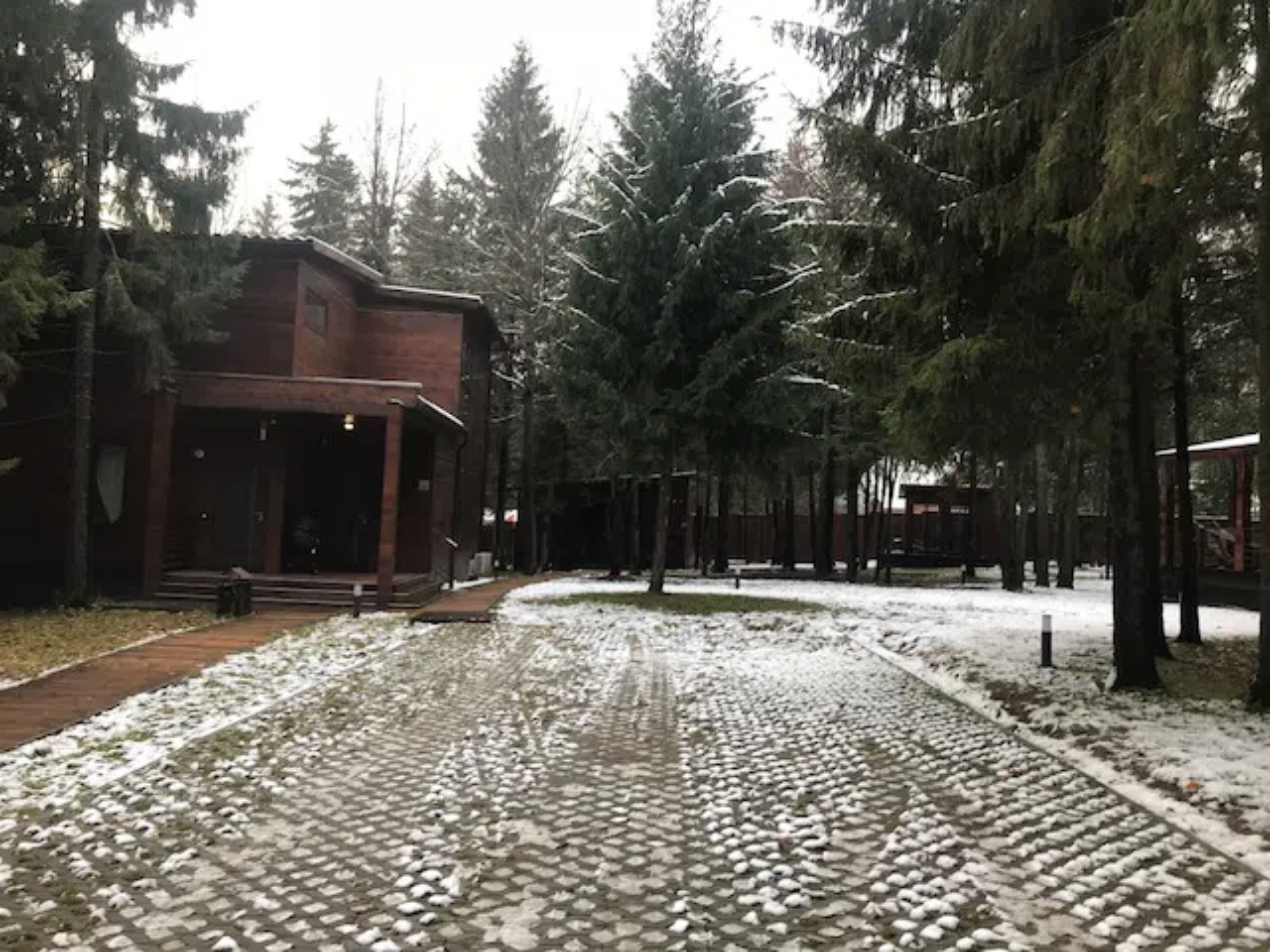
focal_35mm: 28
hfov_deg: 63.4
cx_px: 635
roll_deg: -1.5
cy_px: 476
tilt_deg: +3.8
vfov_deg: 49.7
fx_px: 1027
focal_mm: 3.99
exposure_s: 1/100
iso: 20
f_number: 1.8
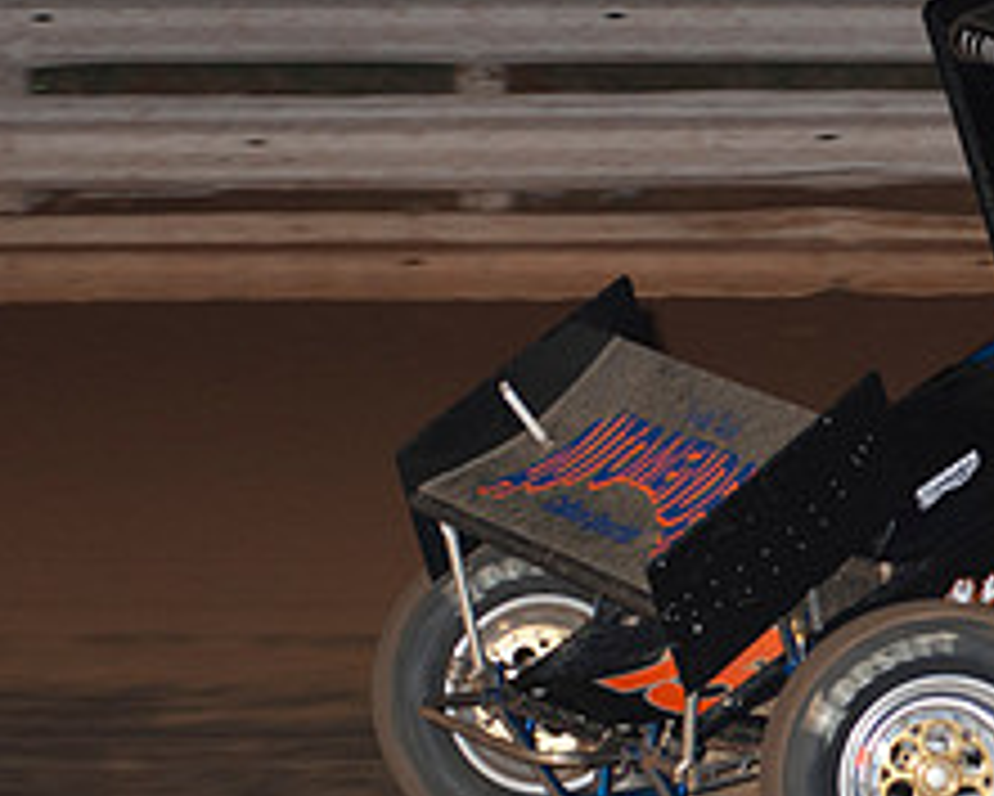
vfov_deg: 5.2
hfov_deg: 6.5
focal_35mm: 296
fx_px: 8712
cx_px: 1219
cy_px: 423
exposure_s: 1/400
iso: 400
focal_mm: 80
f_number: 4.5
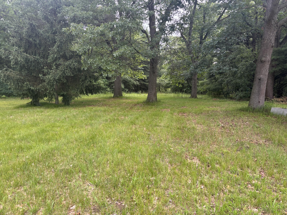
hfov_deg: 67.3
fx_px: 216
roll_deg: -0.6
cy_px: 108
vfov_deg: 53.1
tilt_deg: -3.5
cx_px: 144
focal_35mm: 26
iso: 40
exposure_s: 1/141
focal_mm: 5.96
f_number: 1.6
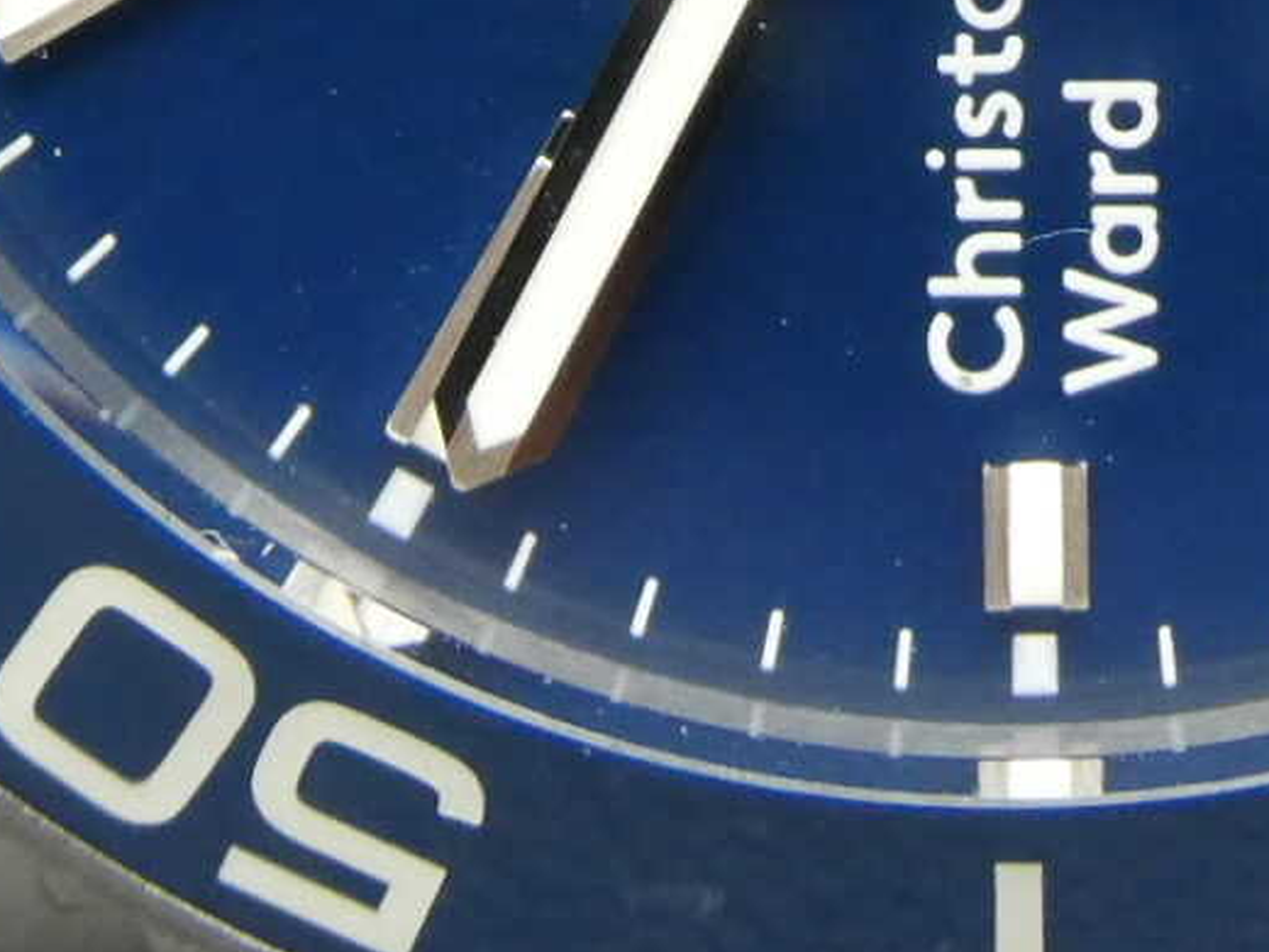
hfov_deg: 8.0
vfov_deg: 5.9
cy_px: -644
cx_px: 942
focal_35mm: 246
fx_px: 9018
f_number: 4.1
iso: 400
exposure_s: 1/80
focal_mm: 9
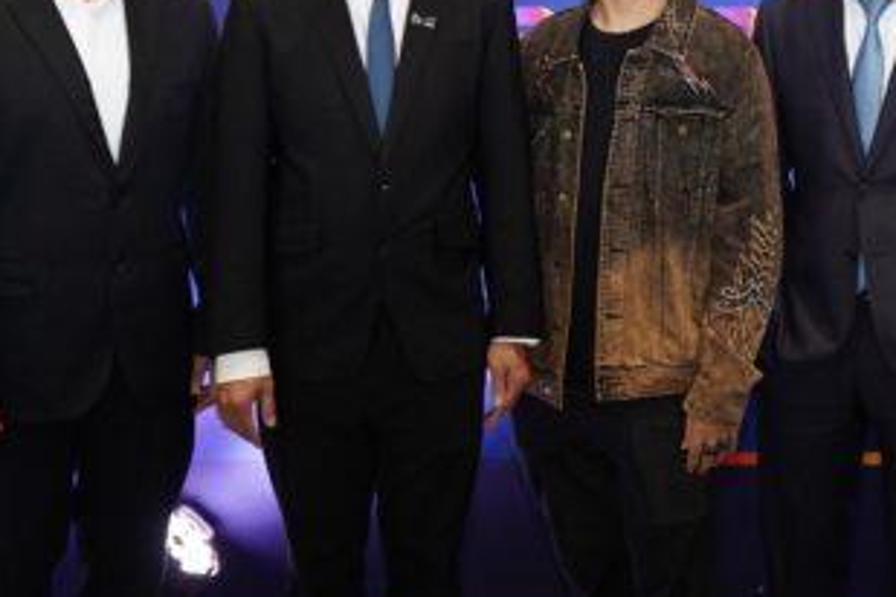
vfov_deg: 17.3
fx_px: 1916
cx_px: 786
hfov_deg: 25.6
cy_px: -19
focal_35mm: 77
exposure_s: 1/100
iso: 800
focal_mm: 31
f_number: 3.5
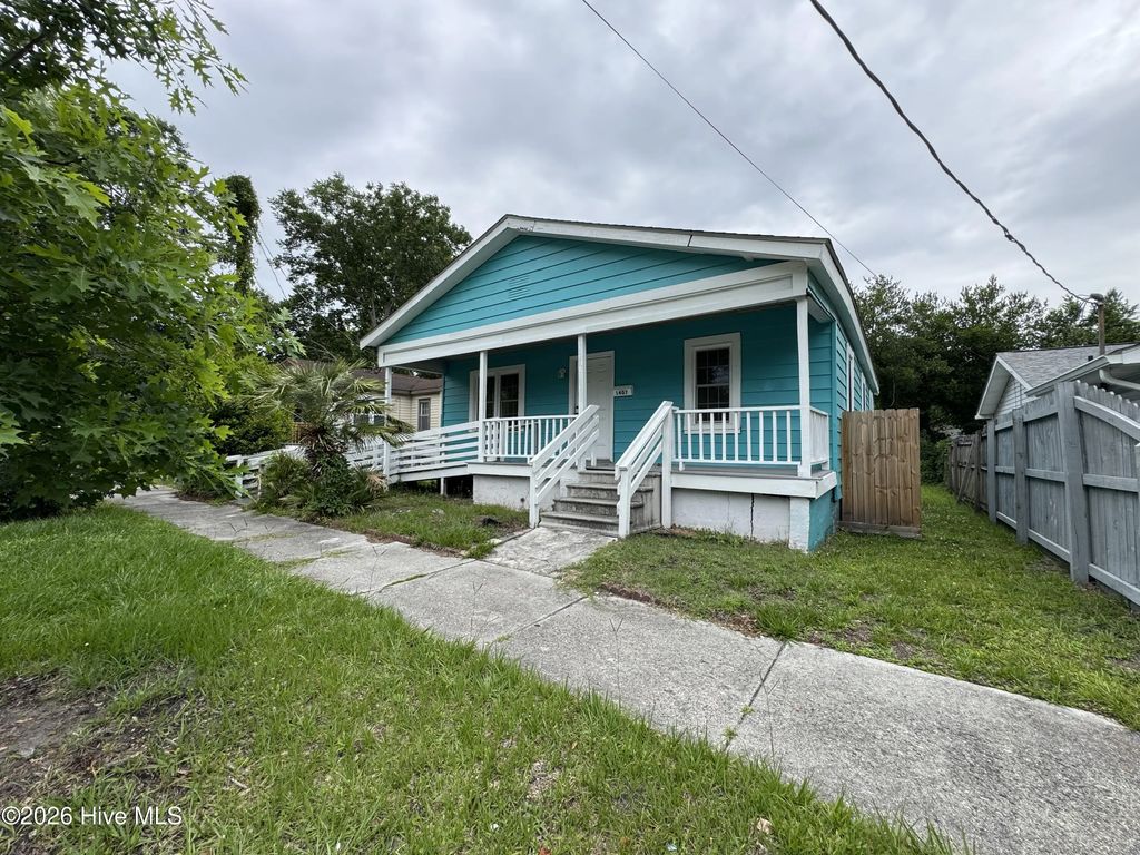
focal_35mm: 14
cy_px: 428
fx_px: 461
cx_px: 570
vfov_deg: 85.7
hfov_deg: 102.1
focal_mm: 2.22
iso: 40
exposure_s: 1/482
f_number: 2.2
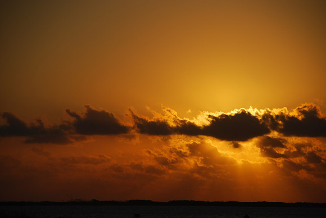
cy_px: 109
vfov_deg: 6.6
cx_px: 163
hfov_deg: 9.8
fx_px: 1904
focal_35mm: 210
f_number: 6
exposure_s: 1/2000
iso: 180
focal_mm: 140
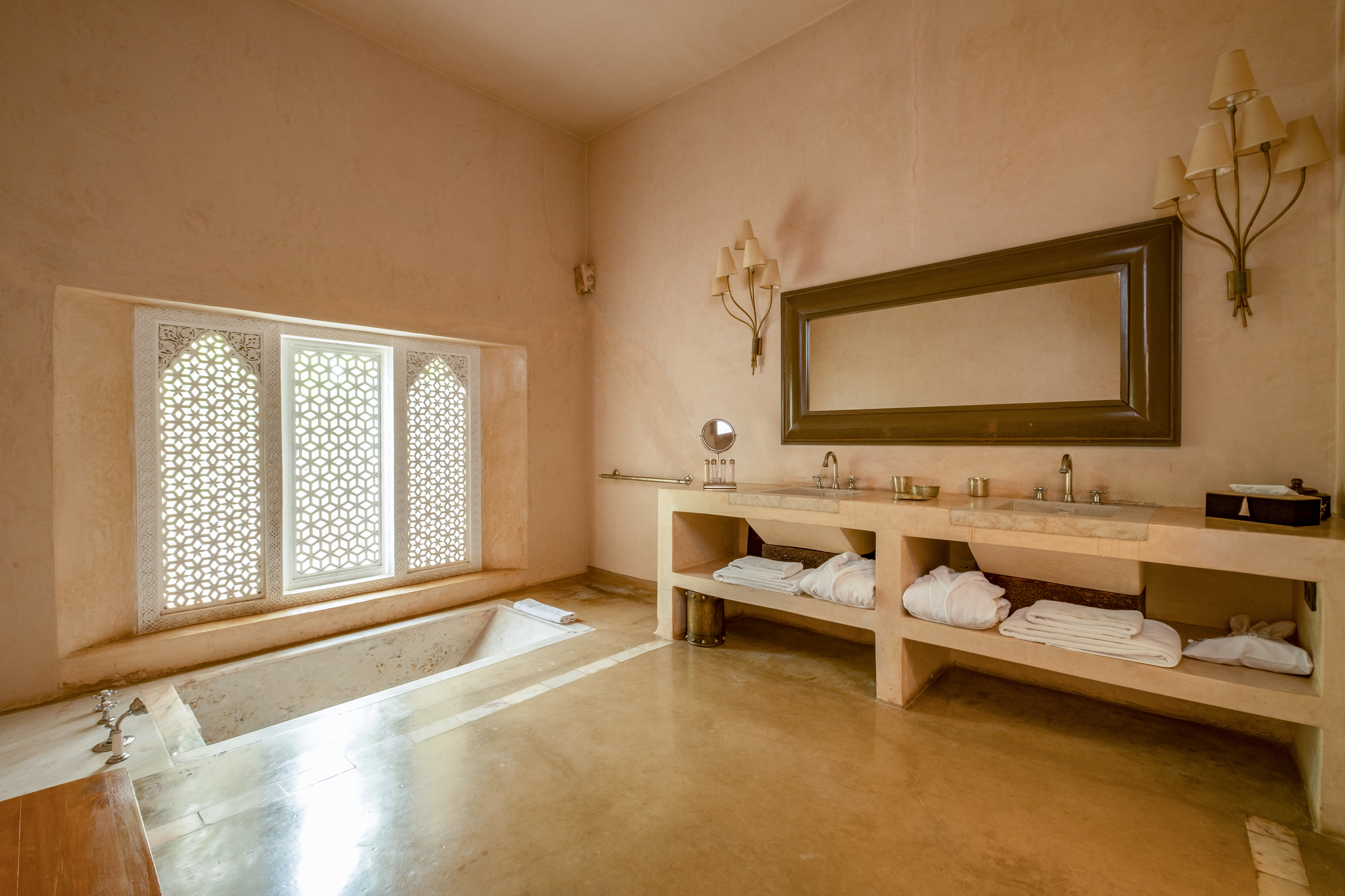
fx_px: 560
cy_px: 448
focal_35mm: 15
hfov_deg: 100.4
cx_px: 672
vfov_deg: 77.3
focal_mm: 10
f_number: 8
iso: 200
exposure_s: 2.3
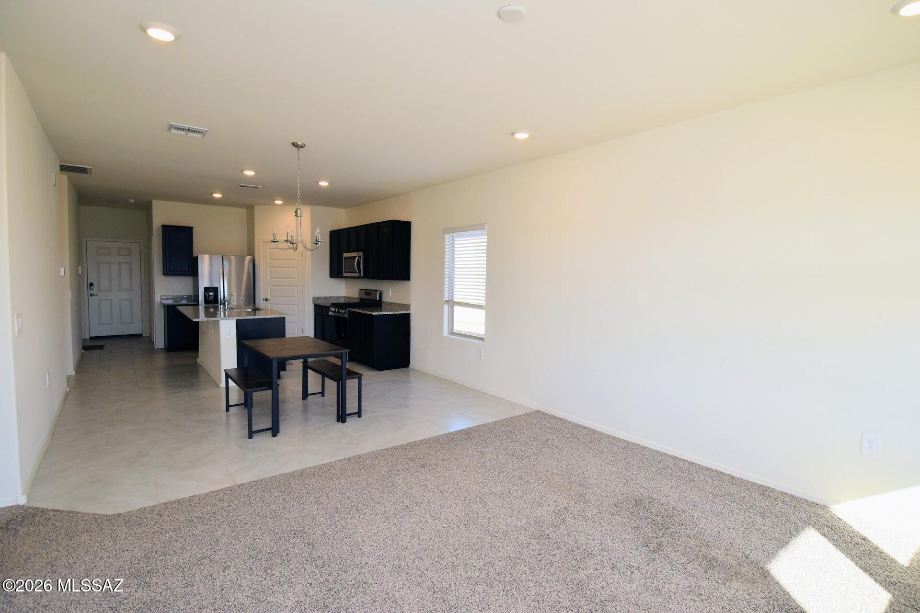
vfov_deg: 67.4
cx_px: 460
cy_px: 306
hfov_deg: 90.0
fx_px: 460
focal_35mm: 18
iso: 400
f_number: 6.3
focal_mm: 12
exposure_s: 1/160
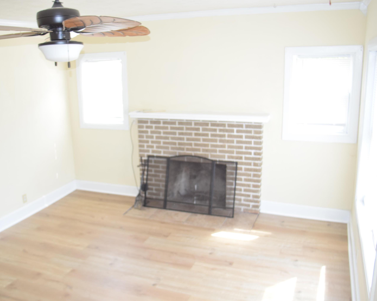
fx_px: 379
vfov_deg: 43.4
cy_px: 150
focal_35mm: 34
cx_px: 163
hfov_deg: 52.7
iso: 500
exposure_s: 1/60
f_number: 5
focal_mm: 20
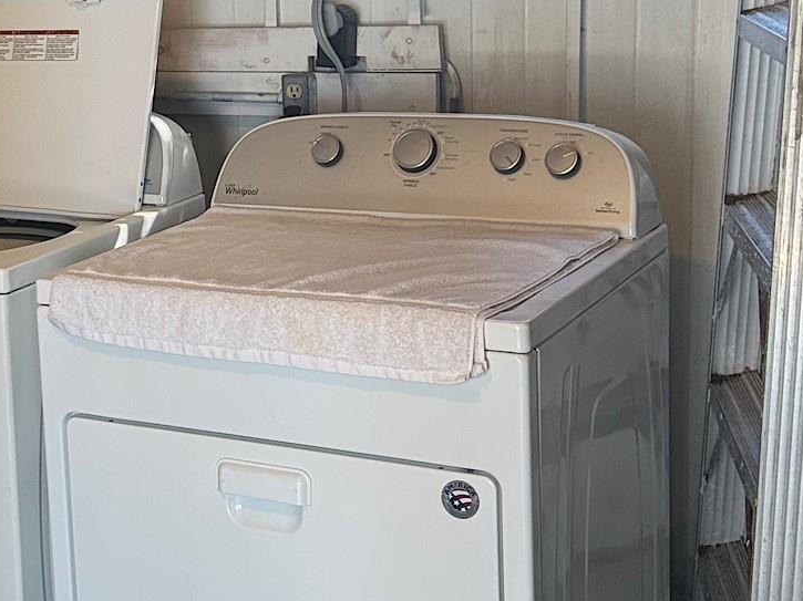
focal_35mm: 53
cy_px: 204
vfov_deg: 27.3
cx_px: 163
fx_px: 1229
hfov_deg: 35.1
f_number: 1.78
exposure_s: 1/120
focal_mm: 6.76
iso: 200
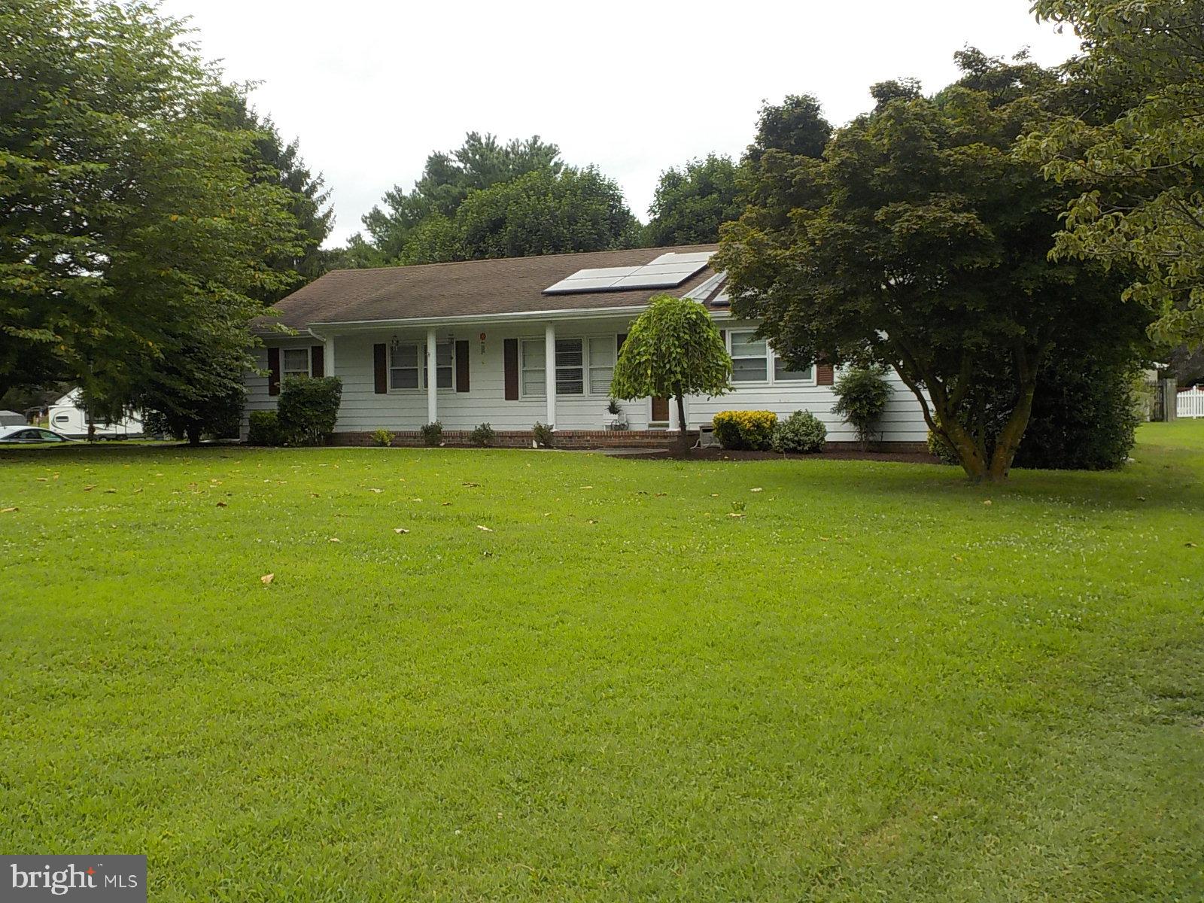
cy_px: 452
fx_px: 1322
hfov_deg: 49.0
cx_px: 602
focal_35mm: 38
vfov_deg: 37.7
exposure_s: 1/200
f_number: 3.7
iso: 125
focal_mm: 5.2
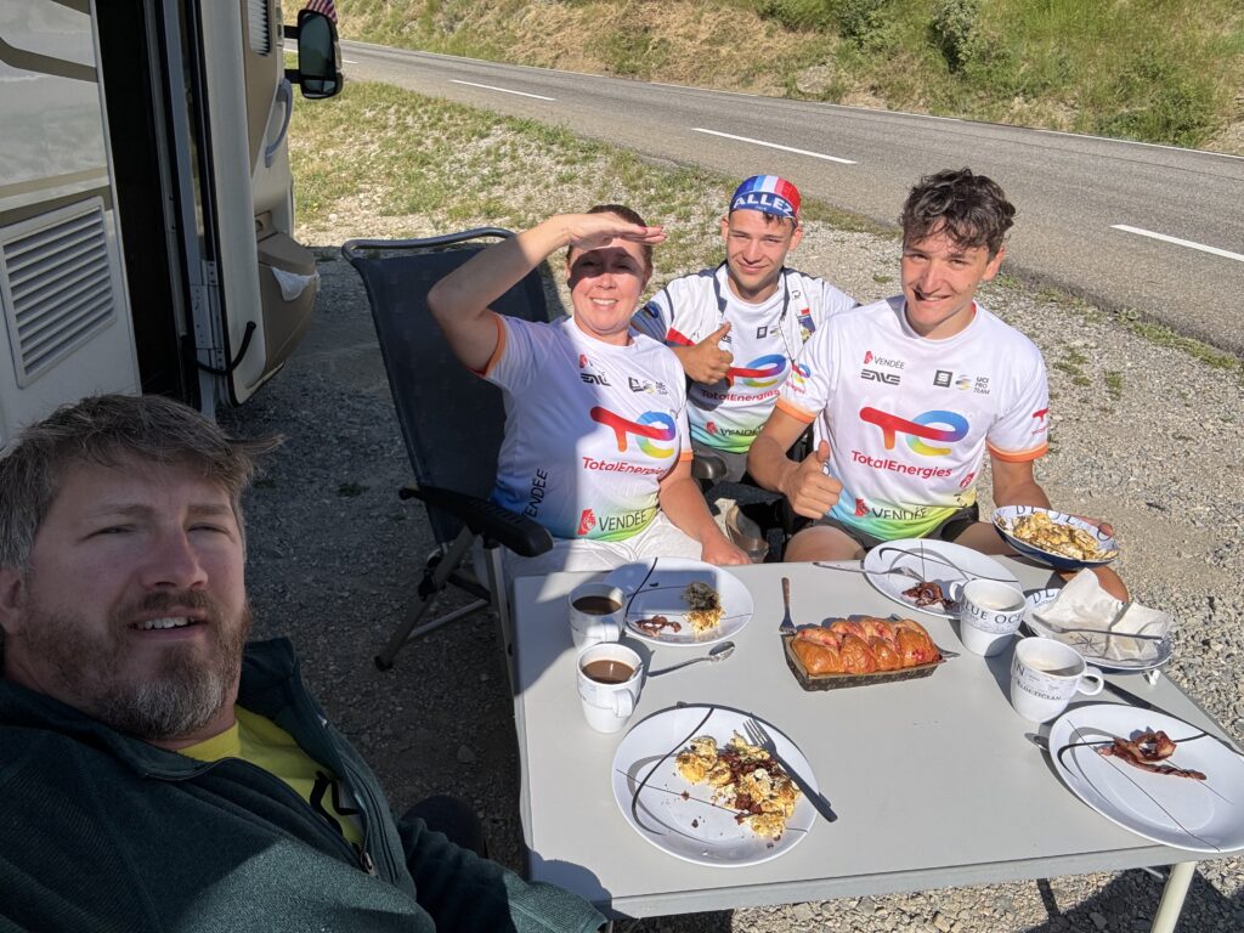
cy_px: 466
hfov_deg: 73.9
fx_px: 827
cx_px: 622
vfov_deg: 58.9
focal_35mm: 23
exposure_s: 1/1795
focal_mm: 2.69
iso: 25
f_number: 1.9
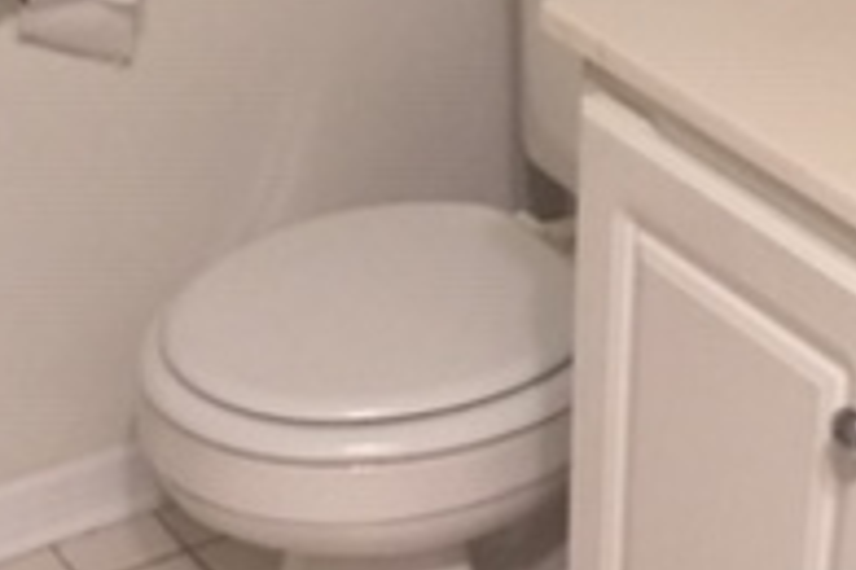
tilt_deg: -33.6
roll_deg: +1.0
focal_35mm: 103
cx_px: 478
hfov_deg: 19.8
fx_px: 2449
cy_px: 563
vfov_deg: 13.1
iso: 160
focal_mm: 4.15
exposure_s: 1/30
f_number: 2.2
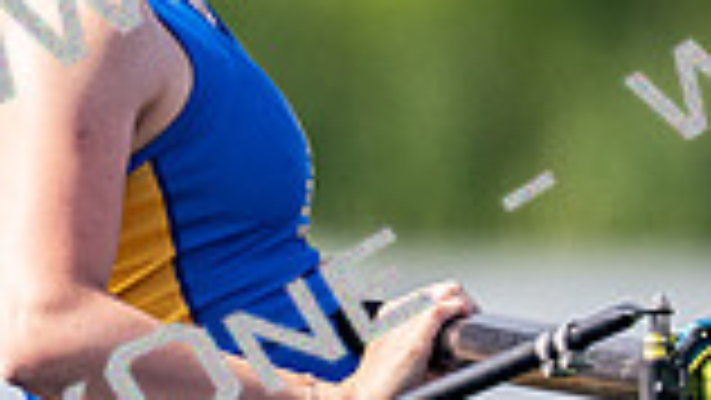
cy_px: 216
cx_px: 297
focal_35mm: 3454
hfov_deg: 0.6
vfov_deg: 0.4
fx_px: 65140
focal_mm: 600
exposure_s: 1/2500
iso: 200
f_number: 4
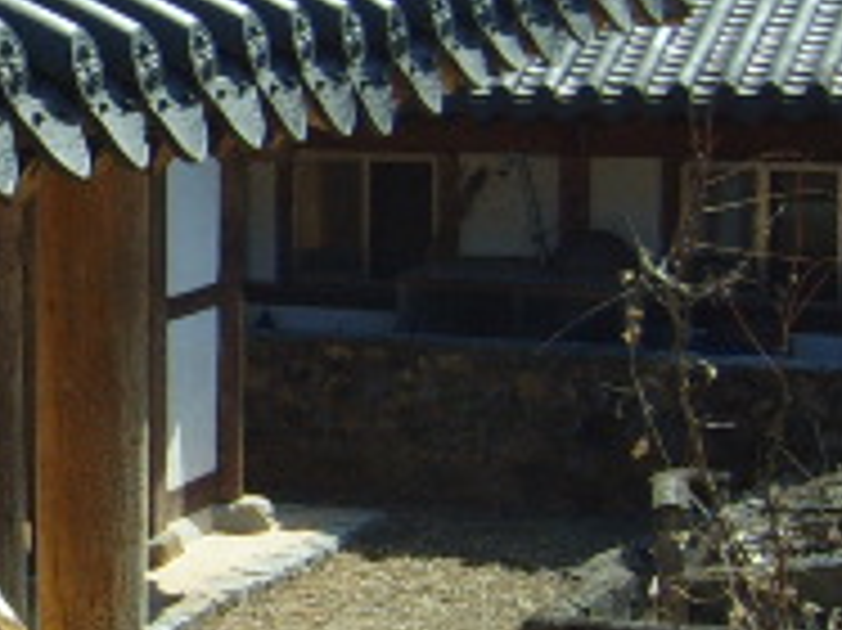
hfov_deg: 15.3
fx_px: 2917
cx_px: -365
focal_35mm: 120
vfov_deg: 12.3
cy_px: 140
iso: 50
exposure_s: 1/350
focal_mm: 5.8
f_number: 5.8
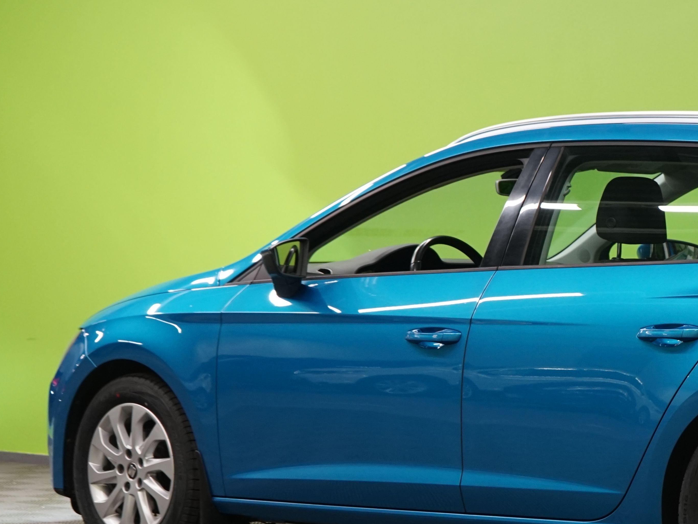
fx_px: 2823
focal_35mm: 140
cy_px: 329
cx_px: 711
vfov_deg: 10.6
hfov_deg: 13.9
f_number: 5.6
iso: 1000
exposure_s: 1/50
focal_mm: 66
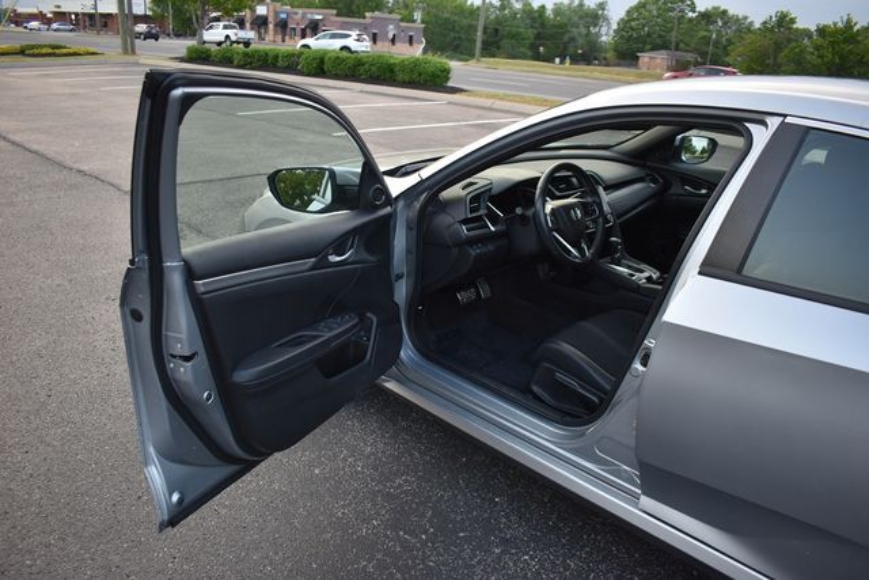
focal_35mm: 27
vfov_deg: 48.0
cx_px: 434
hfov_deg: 67.4
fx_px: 652
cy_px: 290
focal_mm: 18
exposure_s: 1/250
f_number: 3.5
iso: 400
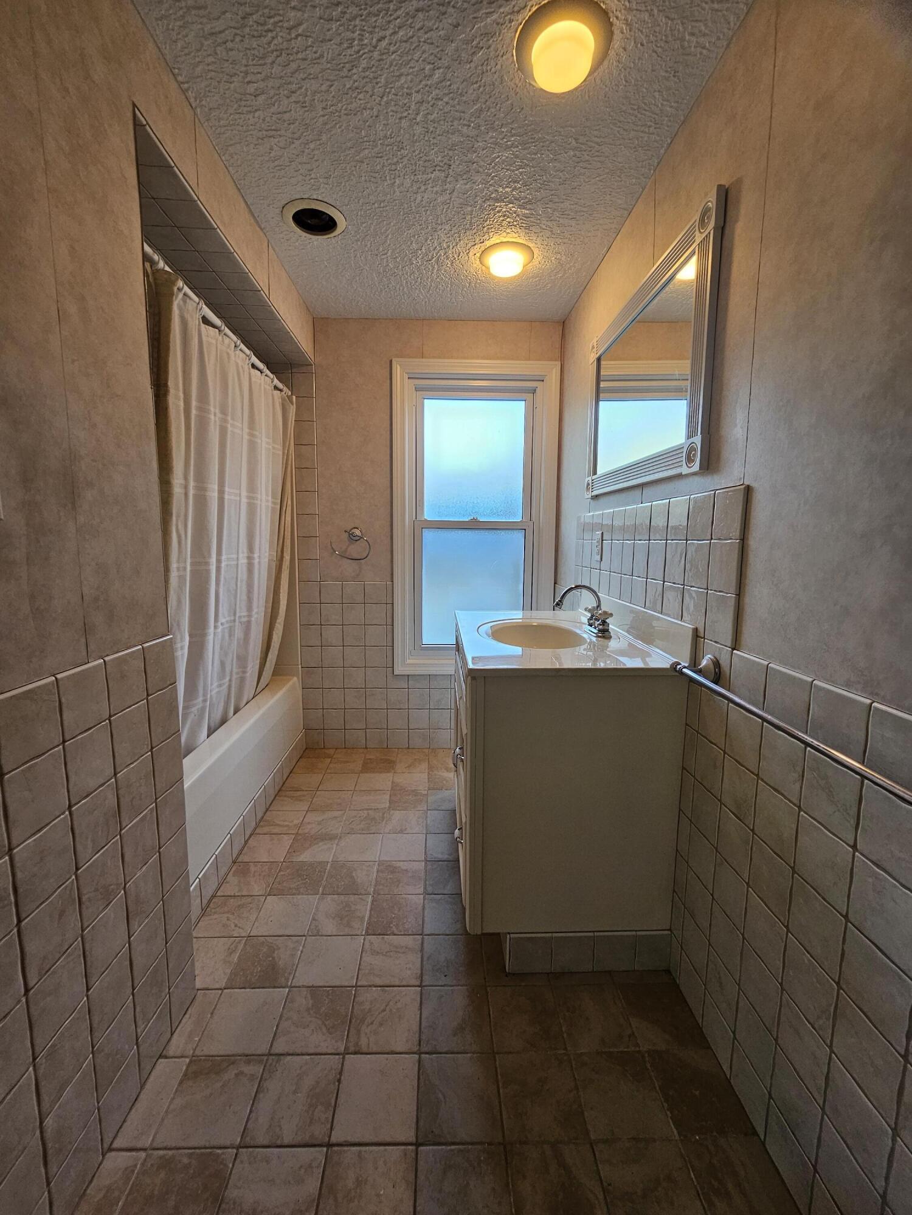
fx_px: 457
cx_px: 456
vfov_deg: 106.2
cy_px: 608
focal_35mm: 13
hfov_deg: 89.9
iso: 125
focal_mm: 2.2
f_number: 2.2
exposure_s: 1/60
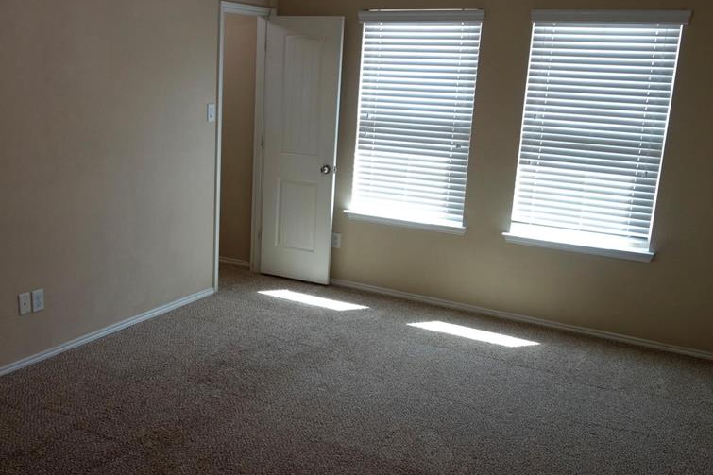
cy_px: 252
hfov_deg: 50.3
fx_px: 752
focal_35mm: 38
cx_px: 272
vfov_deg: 35.0
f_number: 1.8
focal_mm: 10.4
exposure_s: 1/50
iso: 125
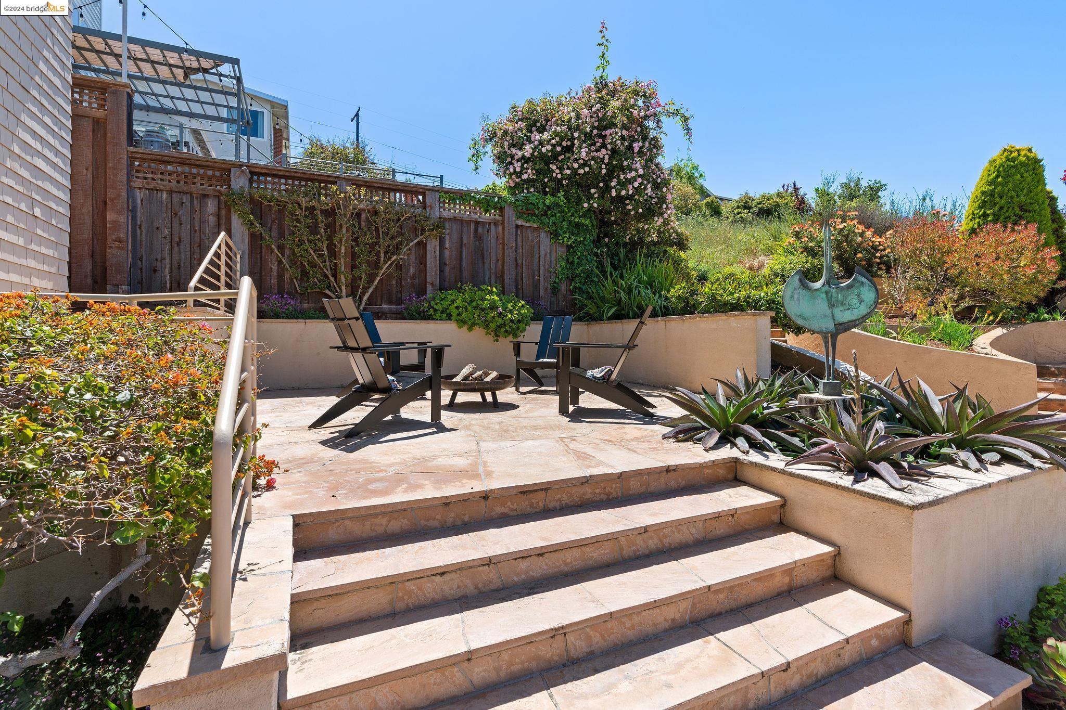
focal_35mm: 16
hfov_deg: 96.7
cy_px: 355
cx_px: 533
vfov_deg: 73.7
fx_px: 474
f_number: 10
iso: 100
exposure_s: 1/160
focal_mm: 16
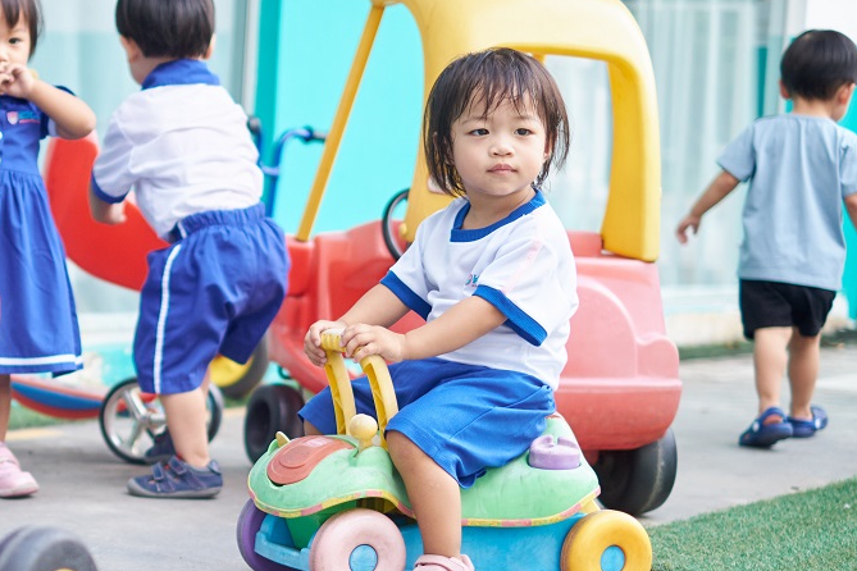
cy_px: 390
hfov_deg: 21.2
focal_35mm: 95
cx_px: 168
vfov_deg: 14.4
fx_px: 2261
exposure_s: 1/1250
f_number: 1.4
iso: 200
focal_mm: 35
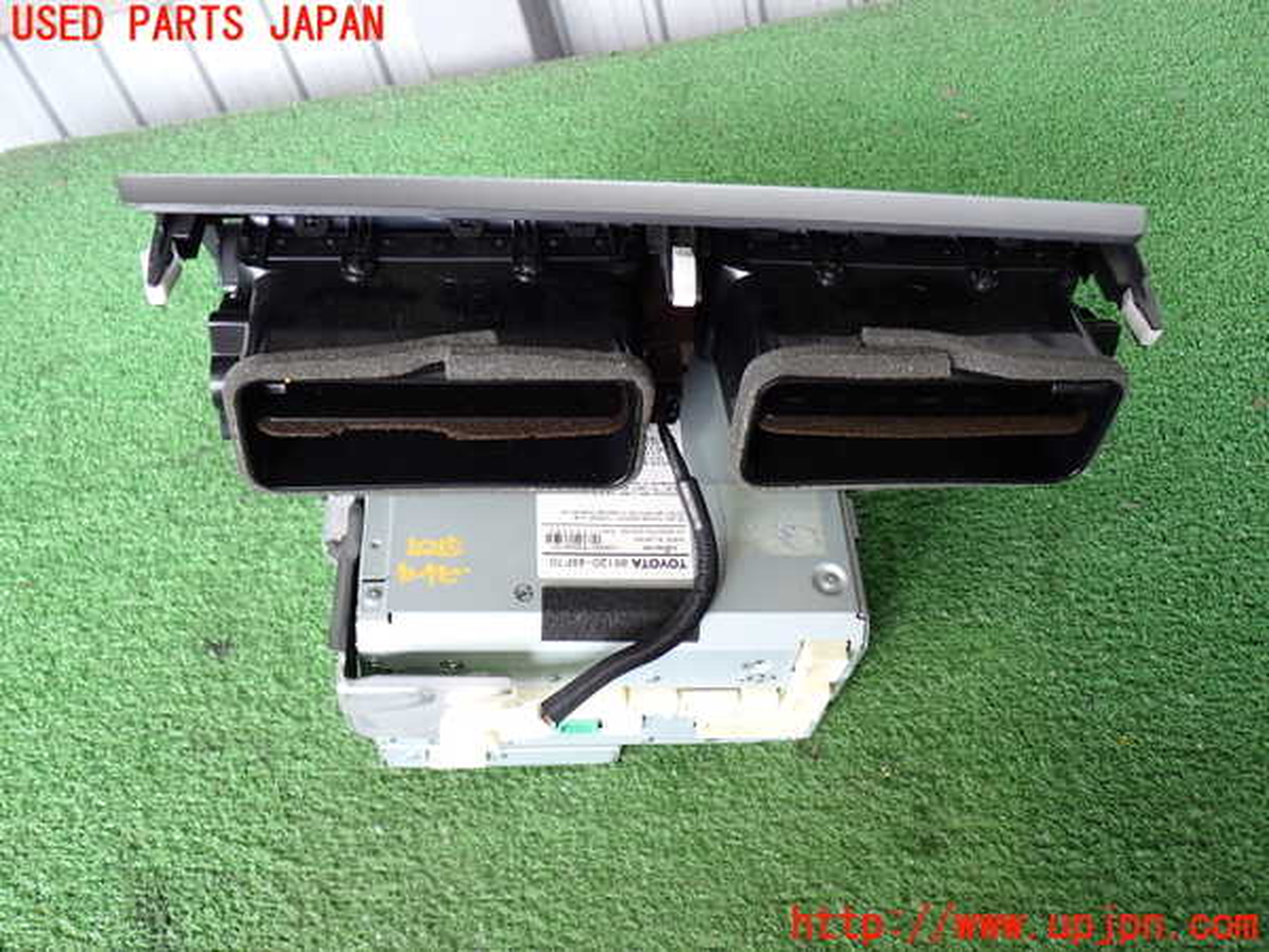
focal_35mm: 32
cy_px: 476
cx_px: 634
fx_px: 1173
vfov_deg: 44.2
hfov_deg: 56.8
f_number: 2.4
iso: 200
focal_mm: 5.79
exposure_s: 1/40
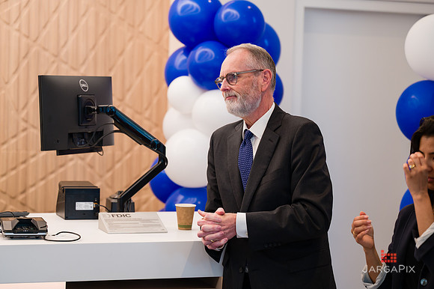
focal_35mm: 86
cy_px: 137
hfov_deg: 23.5
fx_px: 1041
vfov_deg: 15.8
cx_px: 206
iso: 400
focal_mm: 82
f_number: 3.2
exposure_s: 1/200
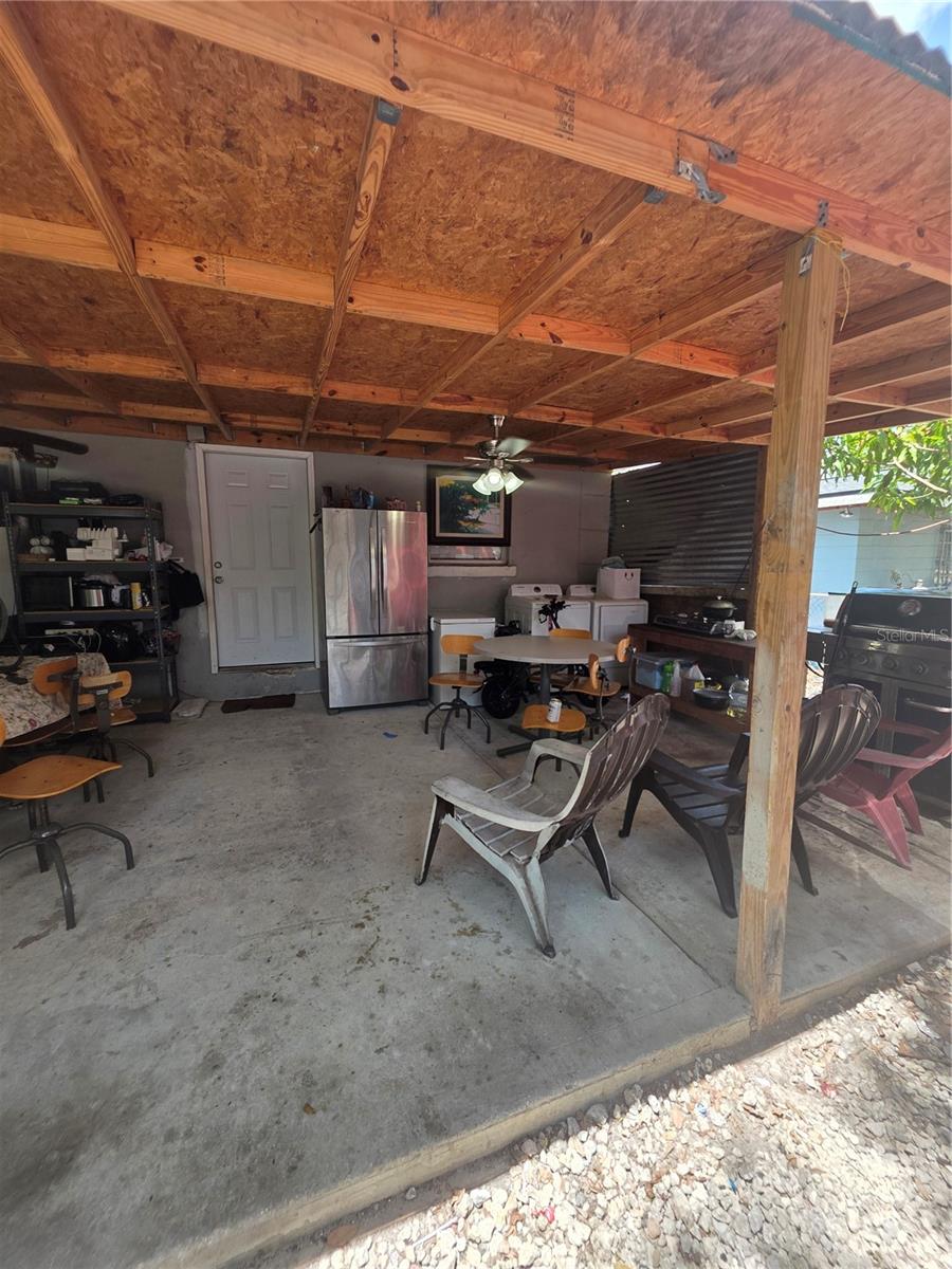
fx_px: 477
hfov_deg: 89.9
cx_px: 476
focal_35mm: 13
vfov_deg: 106.2
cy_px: 634
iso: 40
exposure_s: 1/282
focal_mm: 2.2
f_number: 1.9
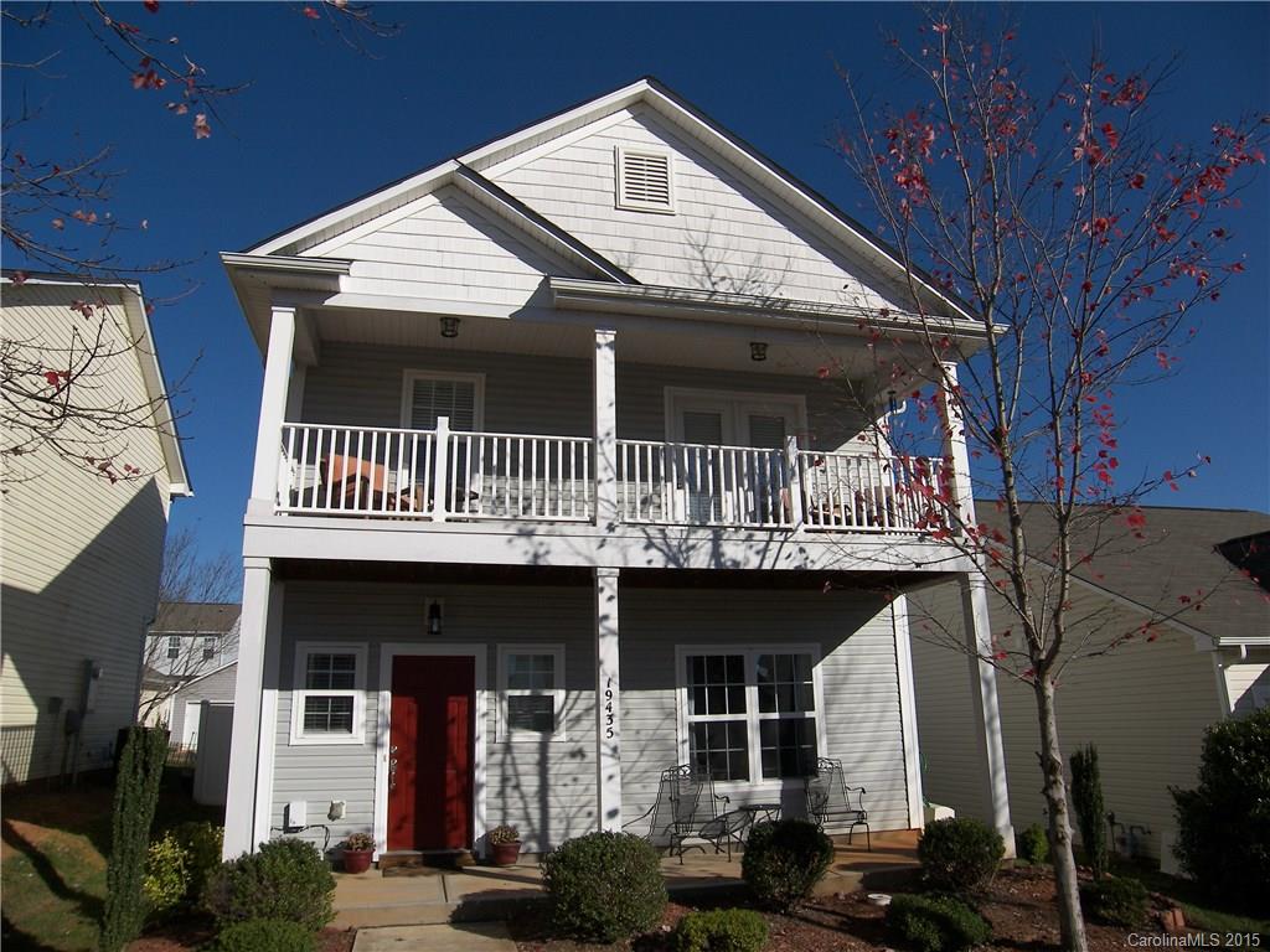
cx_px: 635
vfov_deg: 56.8
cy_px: 476
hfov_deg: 71.6
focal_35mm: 24
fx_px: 881
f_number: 3.6
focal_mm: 5
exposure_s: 1/1600
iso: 50
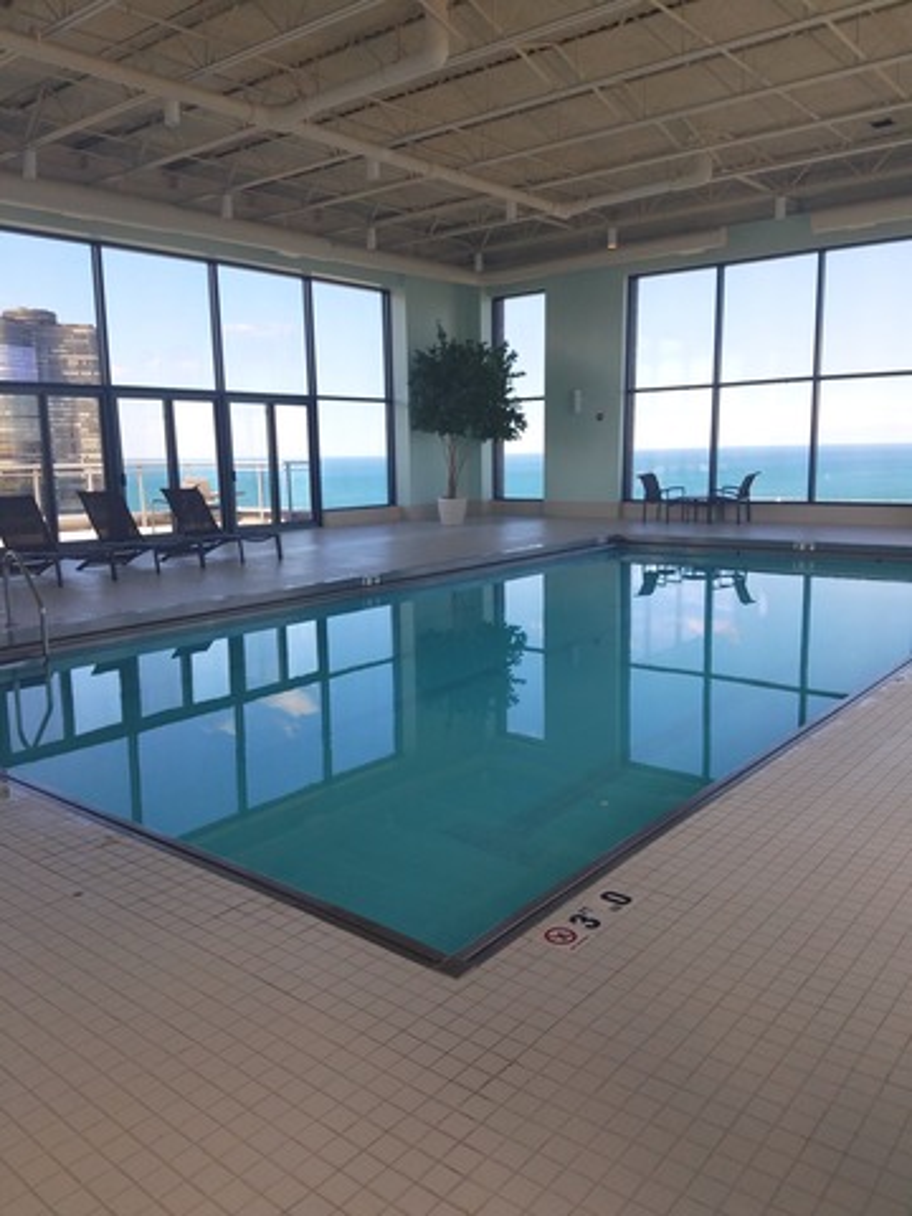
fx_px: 913
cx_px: 456
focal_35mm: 26
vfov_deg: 67.3
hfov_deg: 53.1
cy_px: 608
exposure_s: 1/692
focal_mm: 4.2
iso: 50
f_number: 1.7
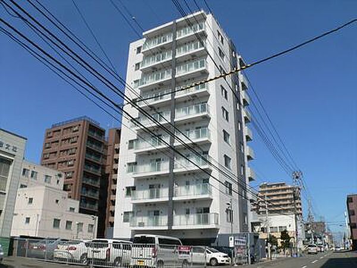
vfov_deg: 39.7
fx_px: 371
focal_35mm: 36
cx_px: 178
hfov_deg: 51.4
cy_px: 134
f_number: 5.2
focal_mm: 6
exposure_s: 1/500
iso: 80
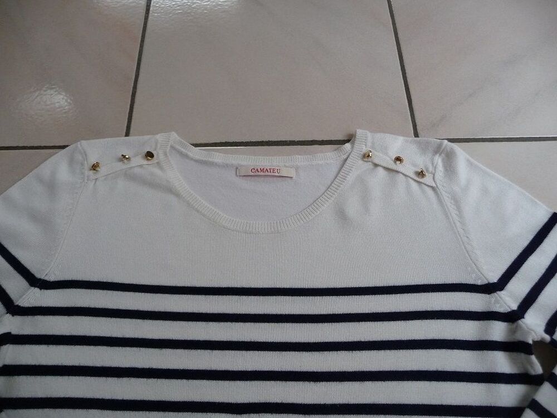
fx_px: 451
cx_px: 278
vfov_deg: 49.7
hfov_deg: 63.4
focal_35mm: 28
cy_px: 209
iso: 160
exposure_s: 1/30
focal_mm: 4.7
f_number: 3.3
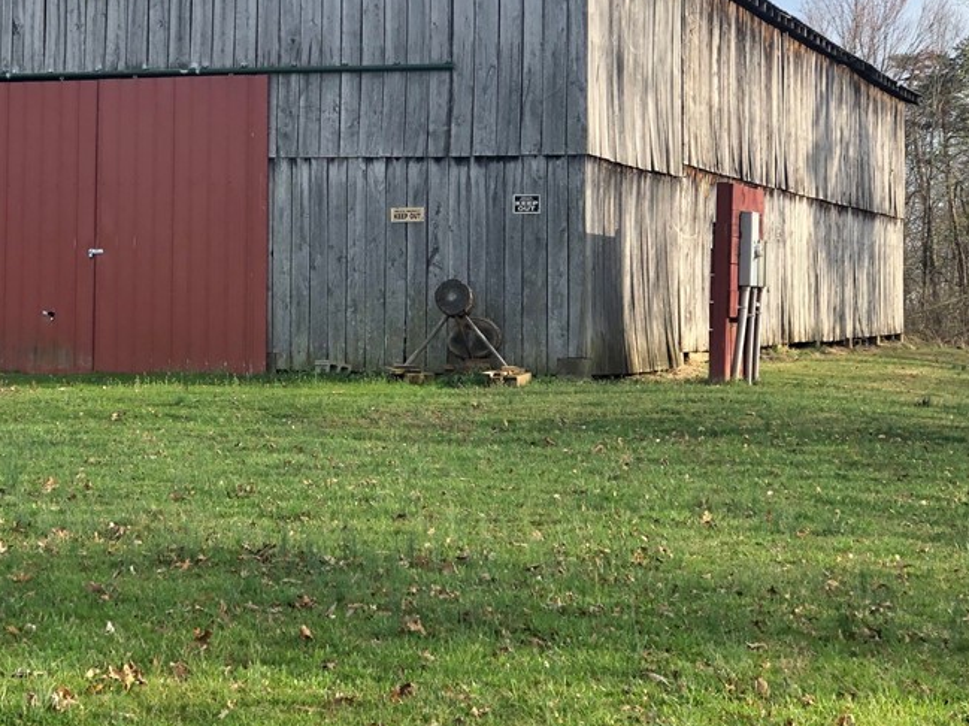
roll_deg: -1.0
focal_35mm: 90
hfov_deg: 21.7
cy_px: 221
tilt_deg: +0.2
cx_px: 285
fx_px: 2518
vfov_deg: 16.3
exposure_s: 1/300
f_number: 2.8
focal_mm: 6.6
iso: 20
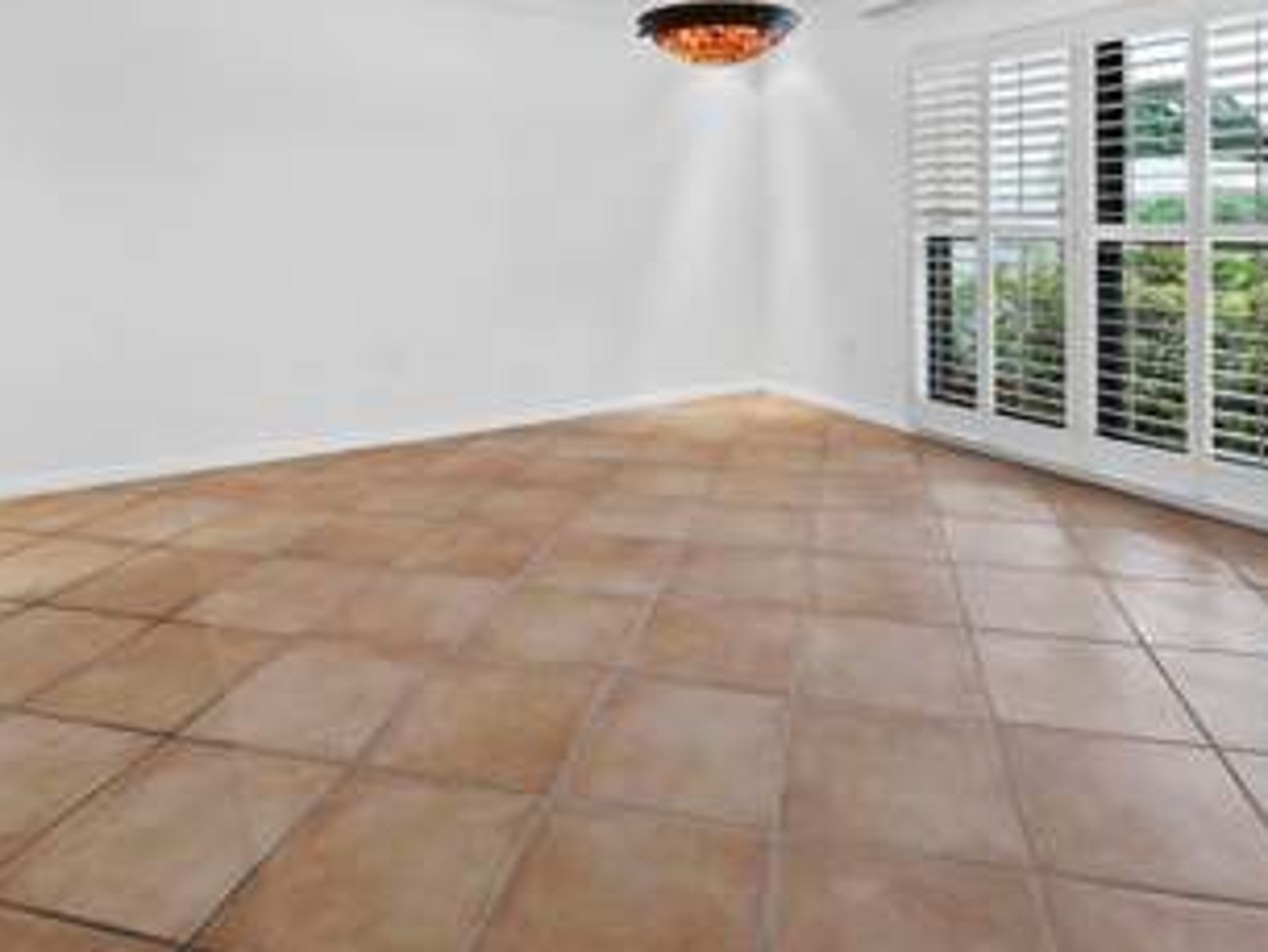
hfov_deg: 76.3
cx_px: 657
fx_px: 806
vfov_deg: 57.3
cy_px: 212
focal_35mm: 22
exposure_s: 1.3
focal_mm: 7
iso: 400
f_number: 11
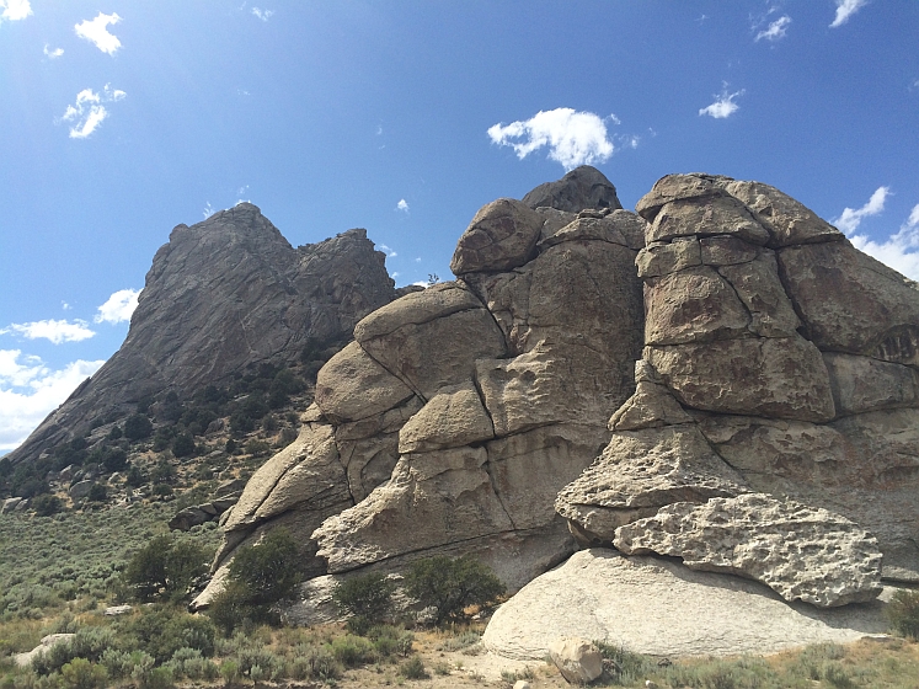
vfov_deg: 48.2
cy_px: 344
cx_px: 460
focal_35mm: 29
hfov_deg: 61.7
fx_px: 770
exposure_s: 1/2740
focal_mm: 4.15
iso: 32
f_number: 2.2
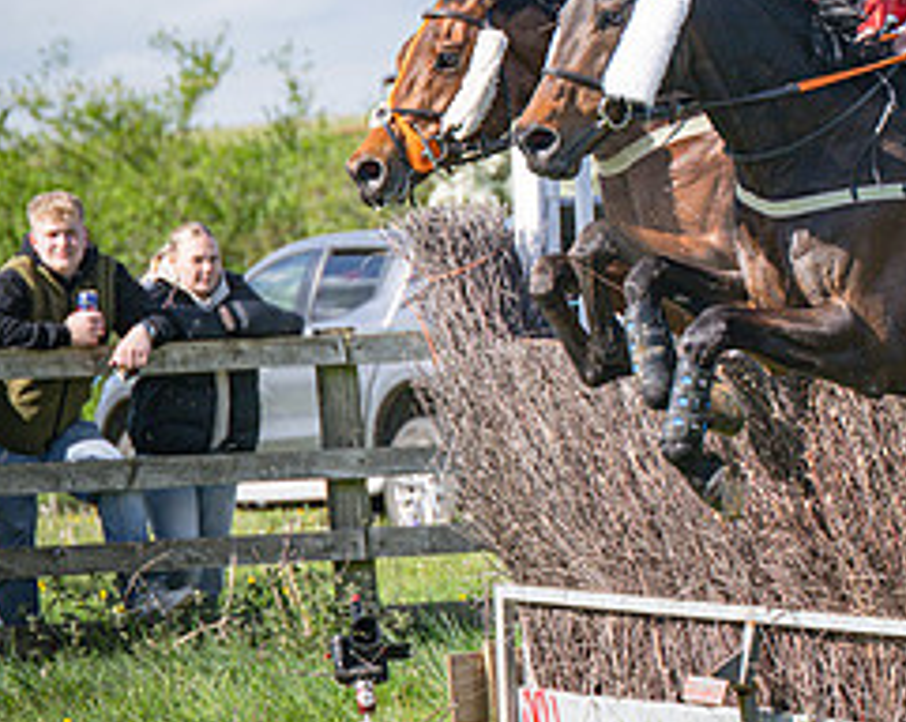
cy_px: 169
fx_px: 6907
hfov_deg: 7.5
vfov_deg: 6.0
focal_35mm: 258
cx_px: 945
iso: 400
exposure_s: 1/2500
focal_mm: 98
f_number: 4
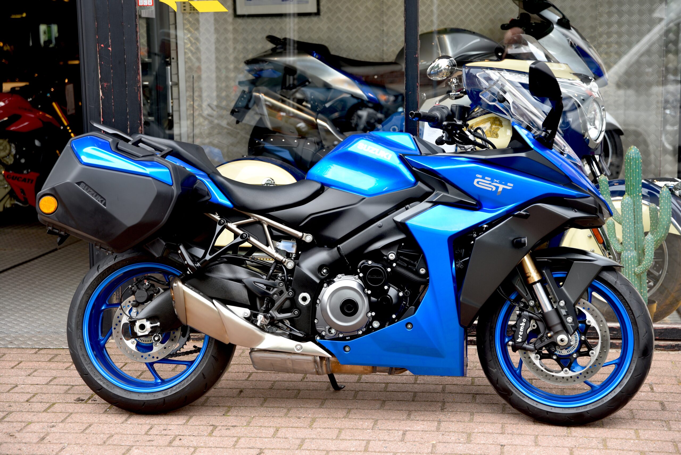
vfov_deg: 19.5
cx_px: 340
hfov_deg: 28.8
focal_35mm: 70
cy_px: 228
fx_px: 1325
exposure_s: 1/60
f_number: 4
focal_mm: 70
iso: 100
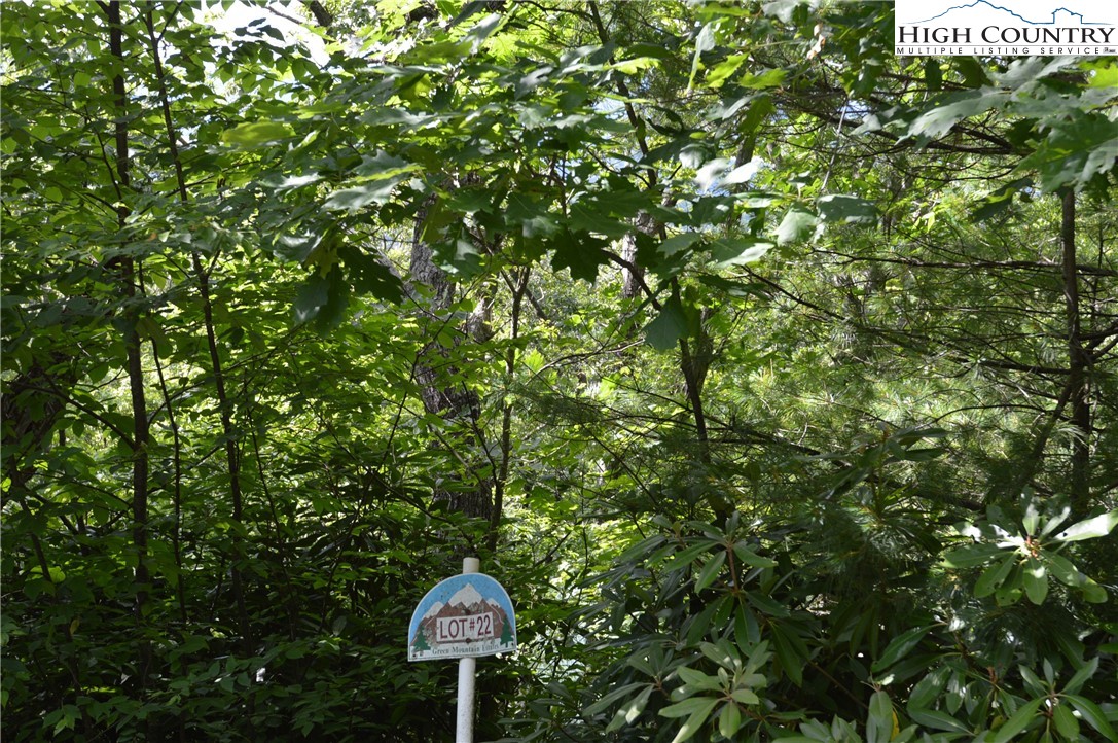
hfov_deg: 41.2
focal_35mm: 48
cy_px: 372
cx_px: 559
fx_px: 1489
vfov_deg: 28.0
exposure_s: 1/125
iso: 250
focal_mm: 32
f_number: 5.6
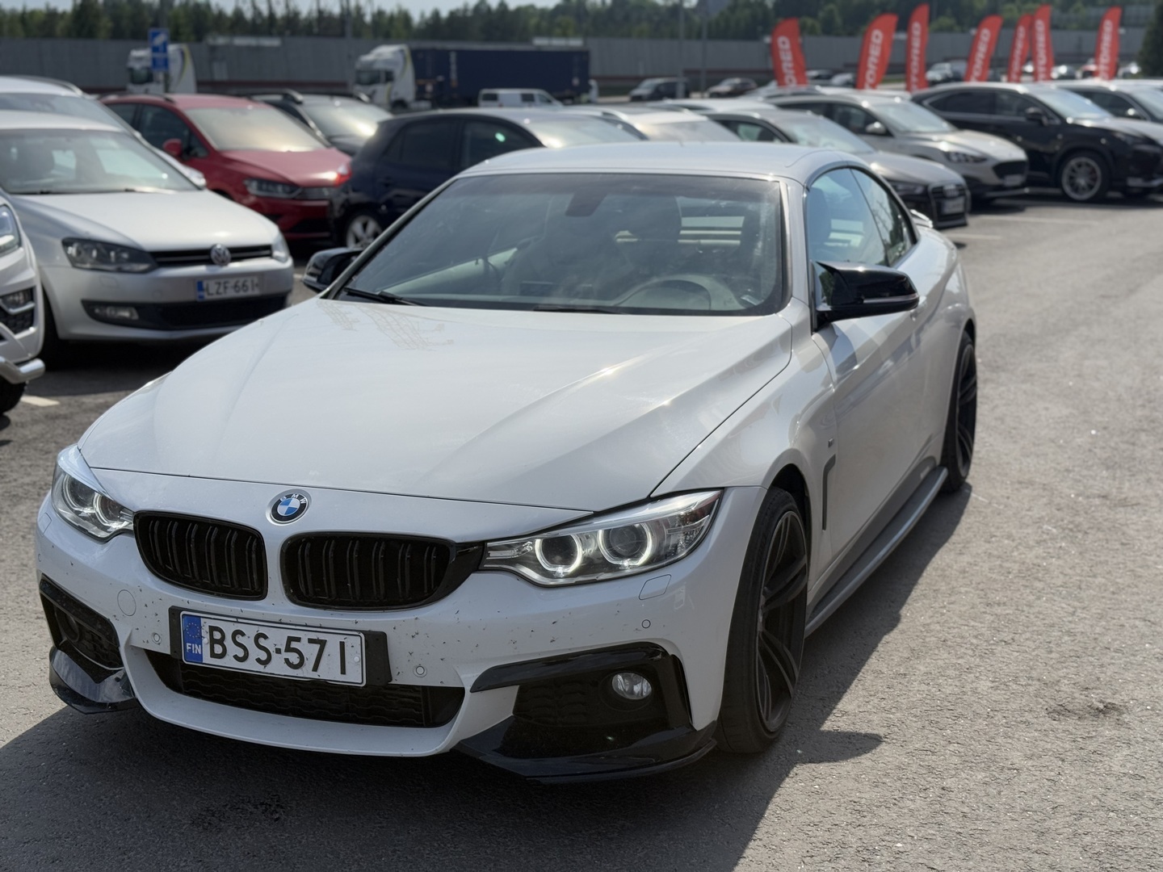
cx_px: 582
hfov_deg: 39.7
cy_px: 436
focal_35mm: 48
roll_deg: -0.6
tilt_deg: -12.0
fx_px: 1613
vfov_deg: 30.3
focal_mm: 6.76
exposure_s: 1/7874
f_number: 1.78
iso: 64
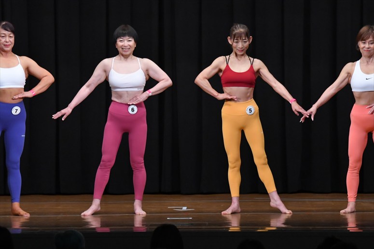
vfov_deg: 6.1
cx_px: 187
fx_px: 2336
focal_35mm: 225
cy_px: 124
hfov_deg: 9.2
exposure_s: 1/400
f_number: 5.6
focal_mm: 150
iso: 5000
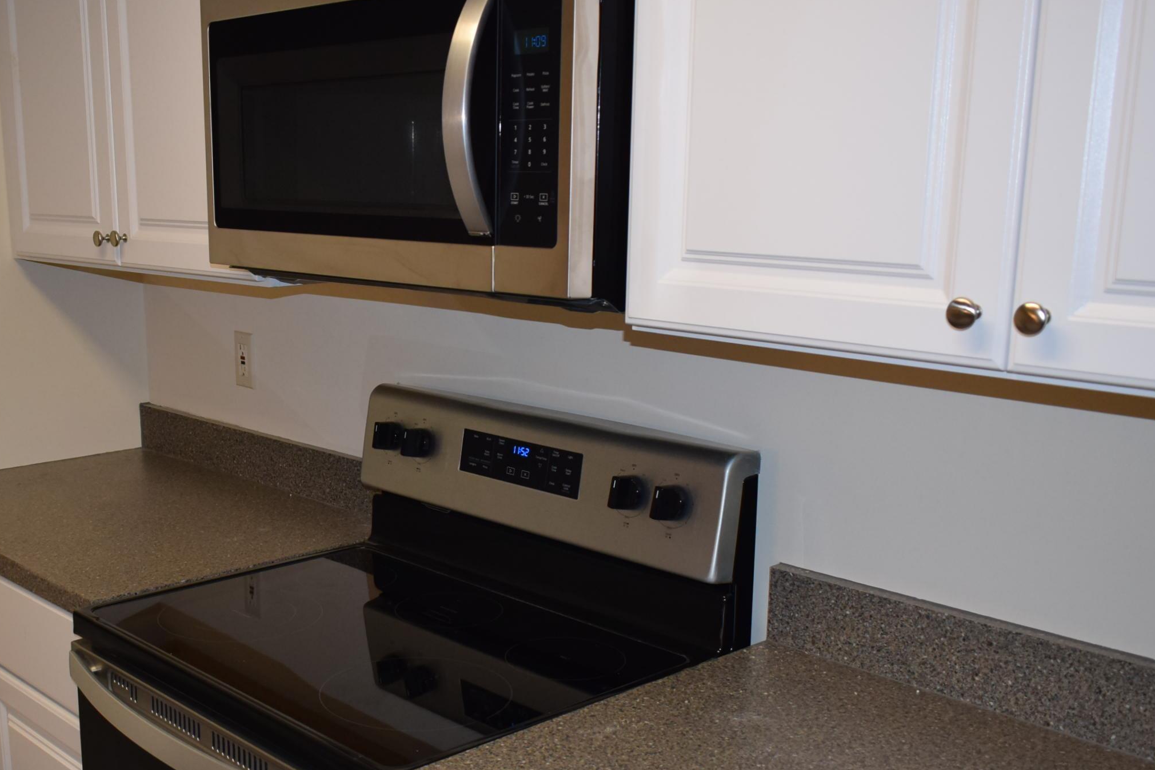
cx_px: 426
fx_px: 1283
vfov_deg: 33.3
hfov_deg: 48.0
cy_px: 467
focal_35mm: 40
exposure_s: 1/80
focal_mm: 18
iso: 800
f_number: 4.5
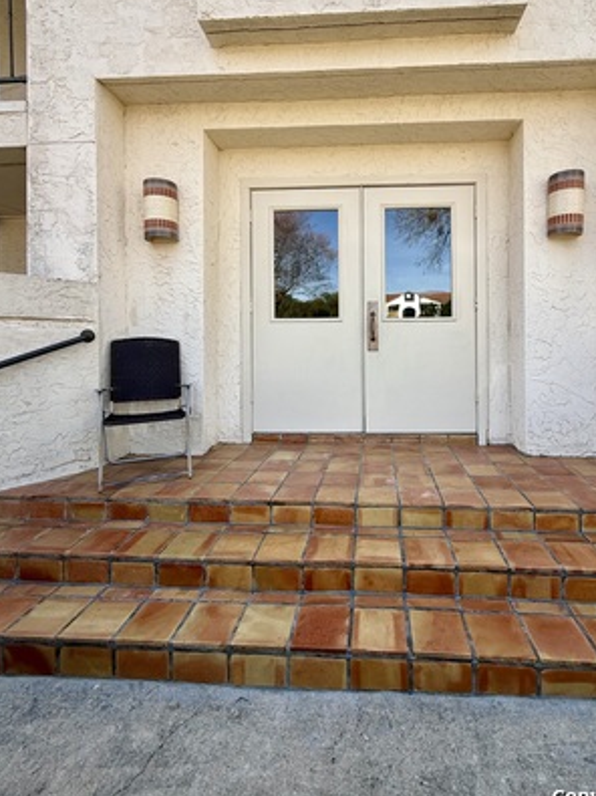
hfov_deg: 74.1
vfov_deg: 90.6
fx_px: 390
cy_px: 349
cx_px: 350
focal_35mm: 17
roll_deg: +0.0
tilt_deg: +0.3
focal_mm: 2.22
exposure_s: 1/564
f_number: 2.2
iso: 50
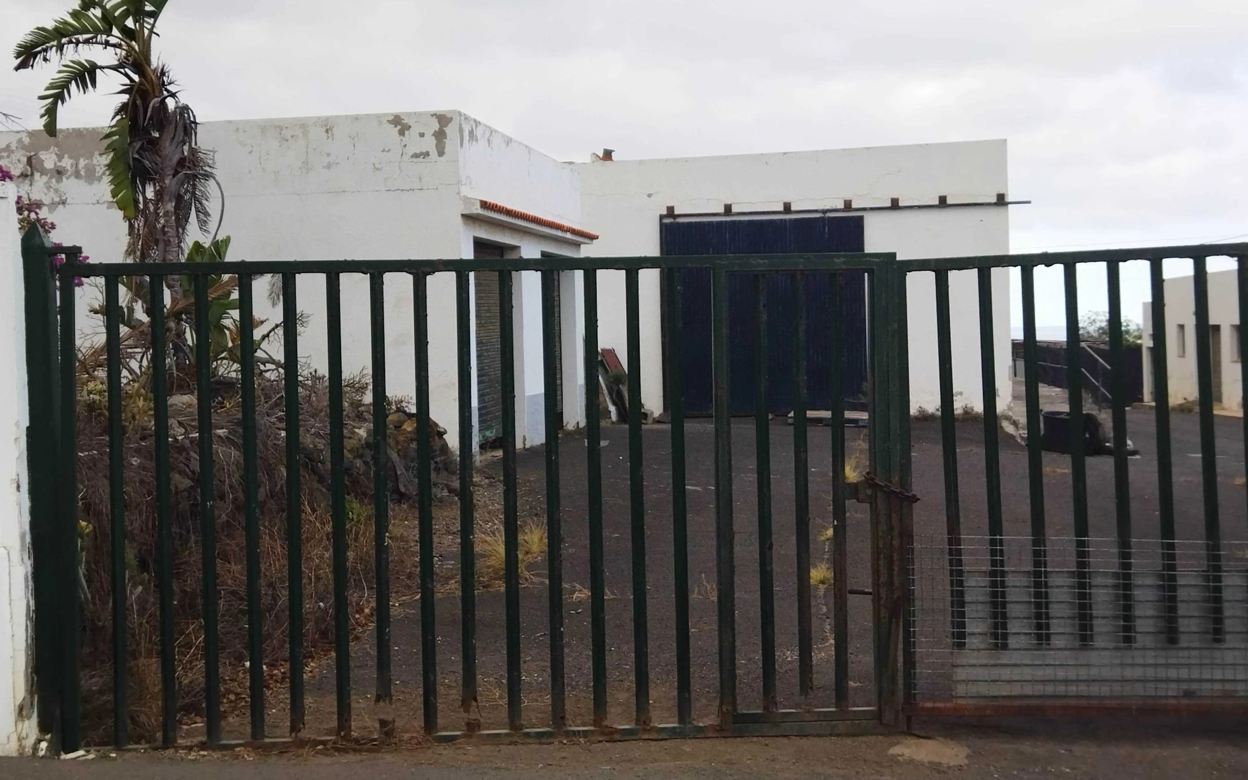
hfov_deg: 64.6
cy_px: 362
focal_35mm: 29
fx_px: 986
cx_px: 621
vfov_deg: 43.1
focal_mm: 4.71
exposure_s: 1/711
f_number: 1.79
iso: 99
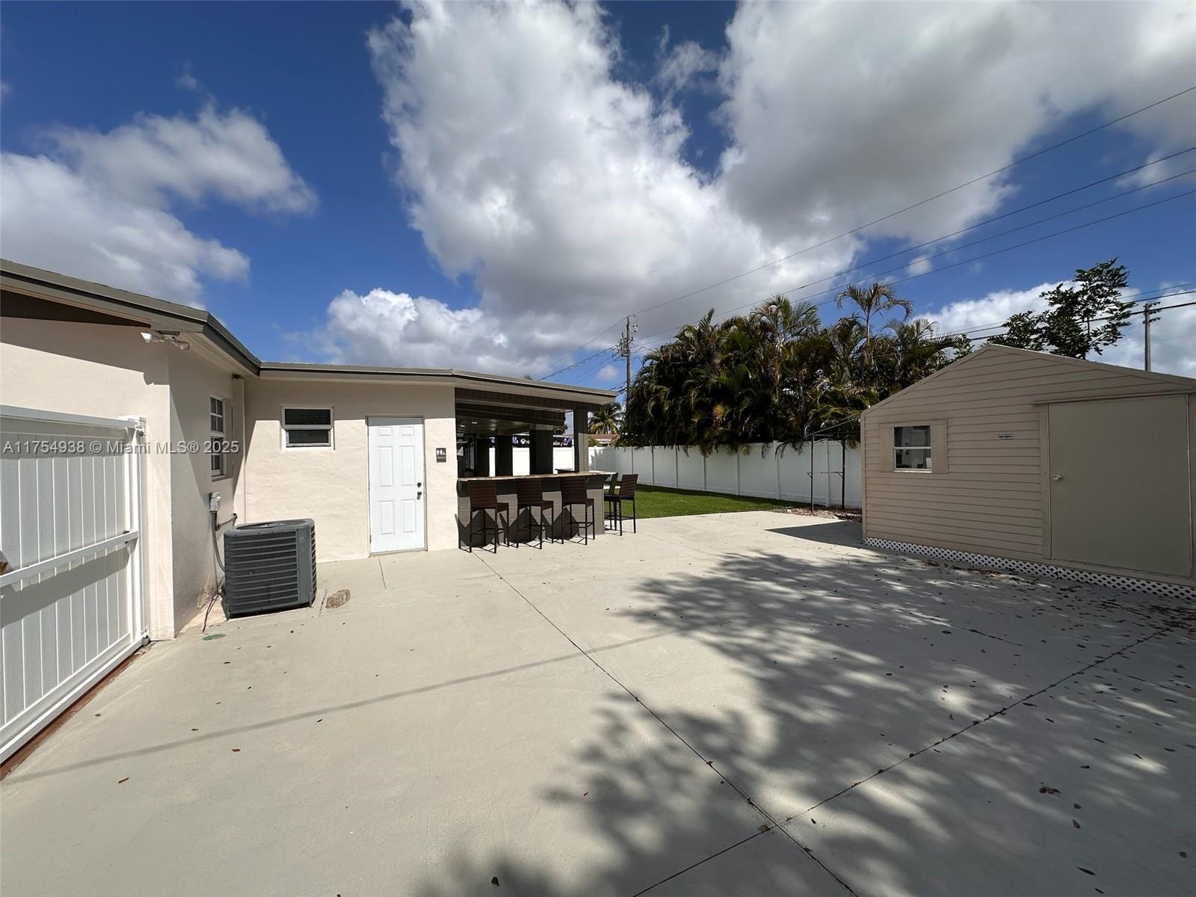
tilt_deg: +1.4
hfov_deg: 102.1
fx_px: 484
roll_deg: +1.5
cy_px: 448
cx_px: 598
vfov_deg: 85.7
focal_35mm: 14
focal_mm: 2.22
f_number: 2.2
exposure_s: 1/3731
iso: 50
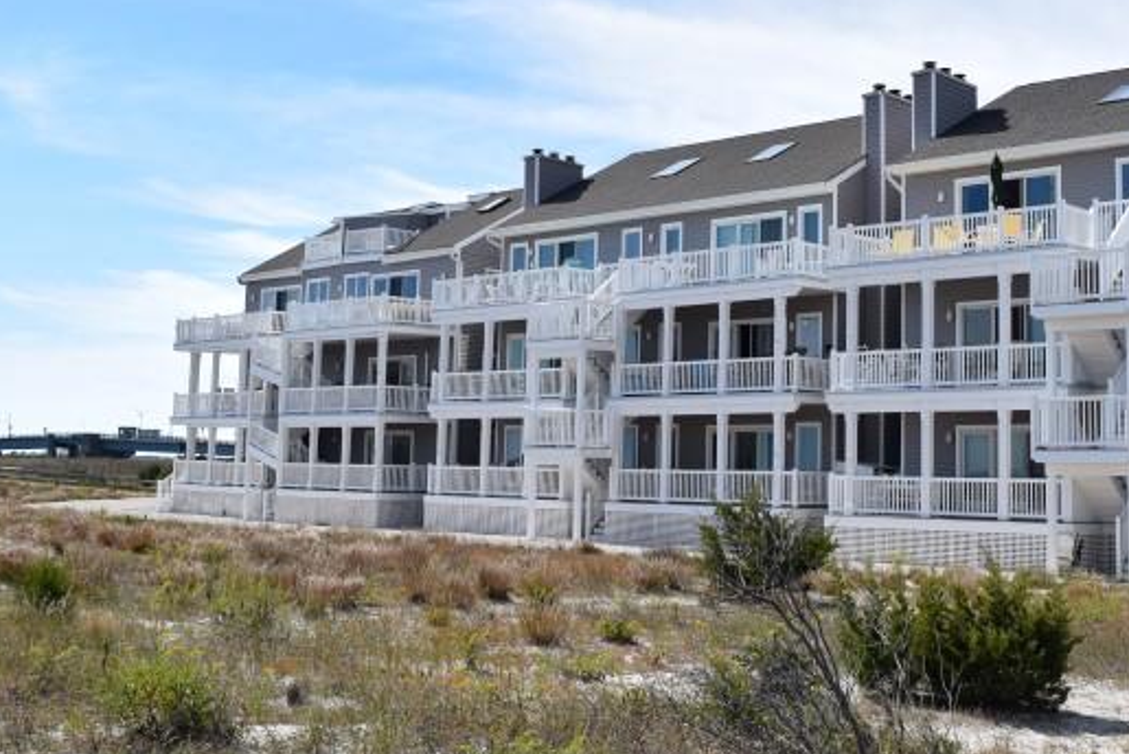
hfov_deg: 42.1
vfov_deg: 29.2
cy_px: 305
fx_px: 1443
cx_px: 767
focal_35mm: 46
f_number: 10
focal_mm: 22
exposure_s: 1/500
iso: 200
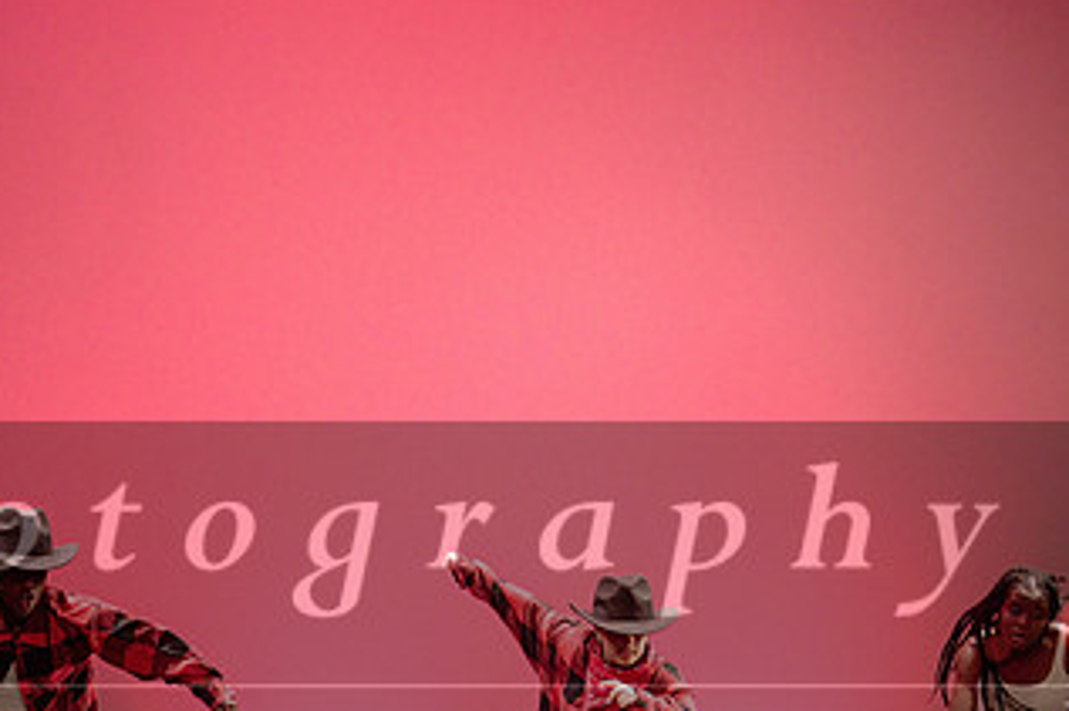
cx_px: 371
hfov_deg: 10.2
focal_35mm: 201
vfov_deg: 6.8
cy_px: 550
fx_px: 5965
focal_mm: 102
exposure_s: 1/200
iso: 1600
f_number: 2.8
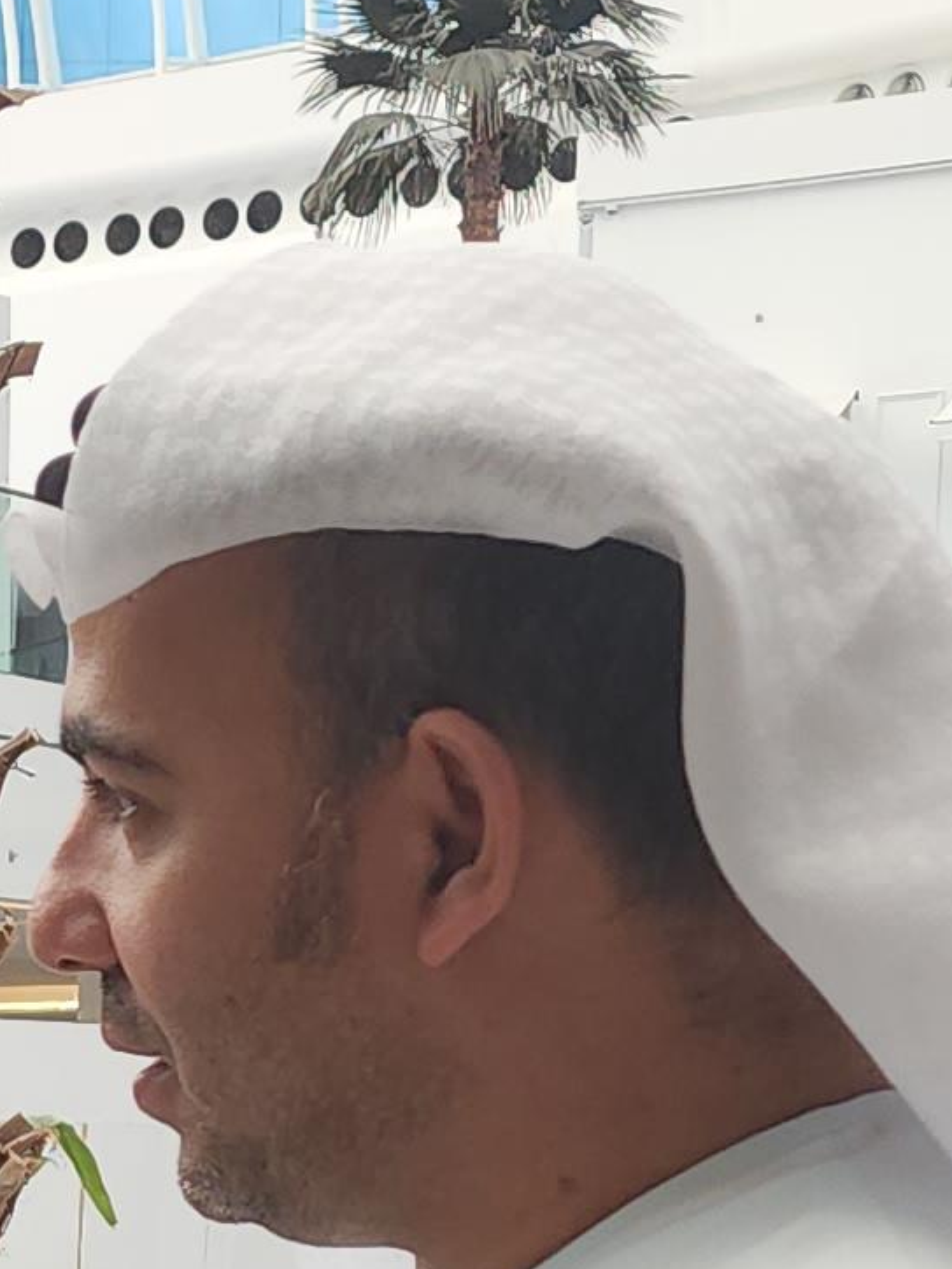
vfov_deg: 14.7
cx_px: -600
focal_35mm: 127
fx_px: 4657
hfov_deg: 11.1
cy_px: 1767
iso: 20
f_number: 1.8
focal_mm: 6.4
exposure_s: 1/100
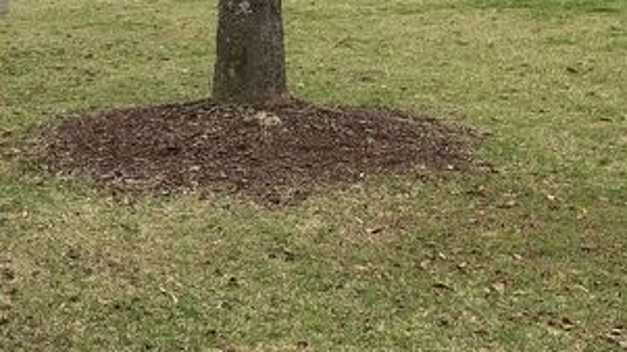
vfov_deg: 14.7
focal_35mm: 81
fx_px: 1346
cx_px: -123
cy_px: 10
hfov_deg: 23.9
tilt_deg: -4.2
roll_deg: +1.3
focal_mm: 4
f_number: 1.8
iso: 20
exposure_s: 1/442
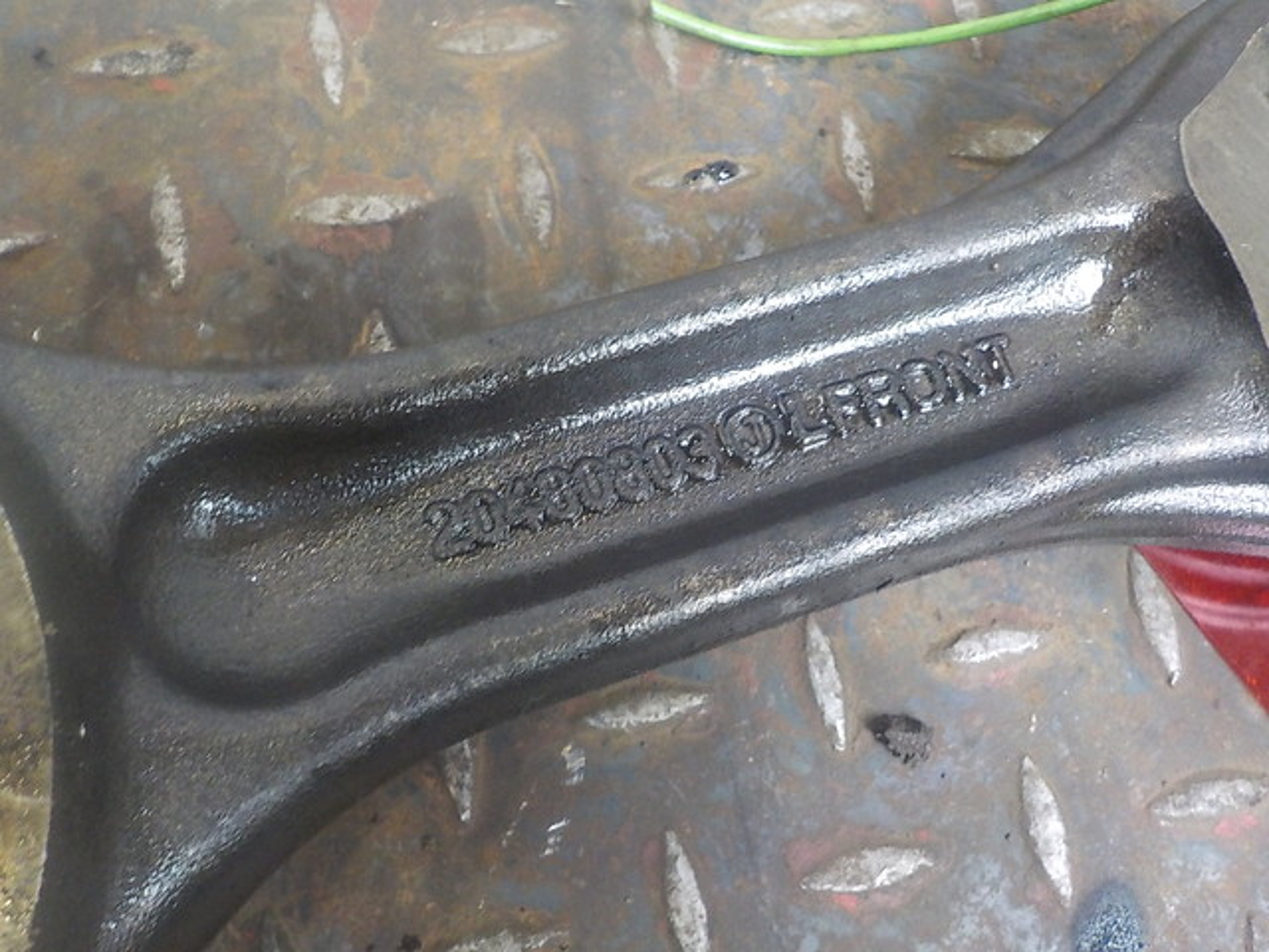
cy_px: 476
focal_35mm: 30
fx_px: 1100
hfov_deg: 60.0
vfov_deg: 46.8
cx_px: 634
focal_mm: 4.1
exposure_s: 1/30
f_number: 3.3
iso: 400
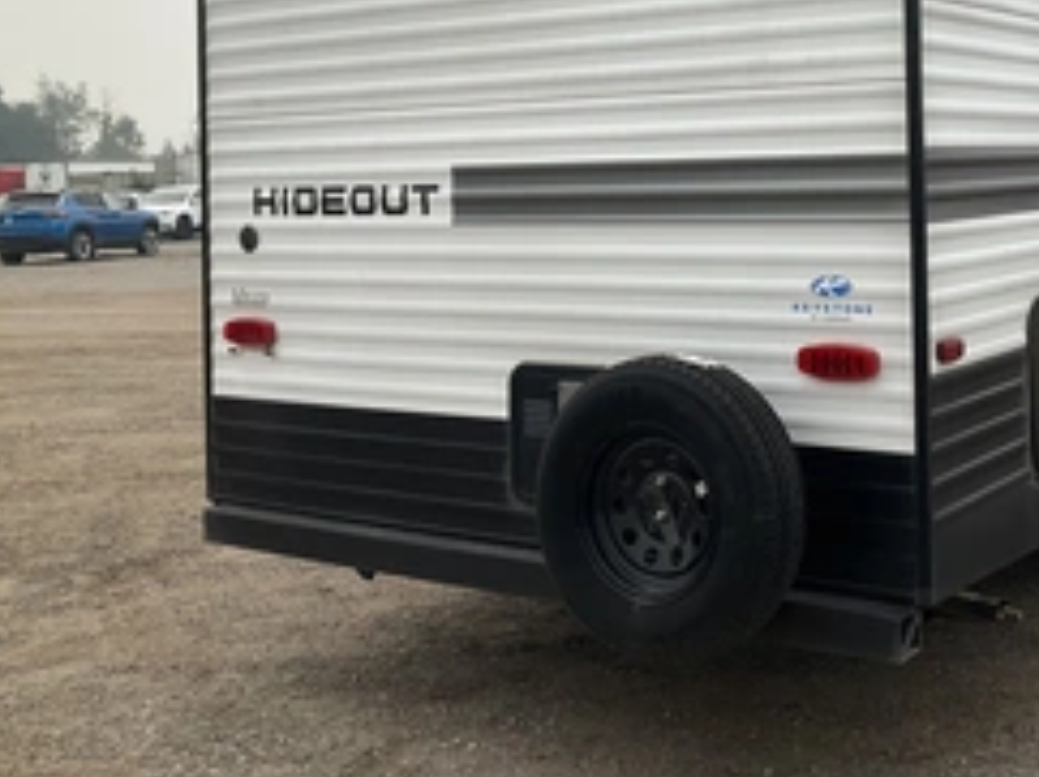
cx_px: 833
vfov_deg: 29.5
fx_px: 1439
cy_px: 159
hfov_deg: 38.2
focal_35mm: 48
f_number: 1.8
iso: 25
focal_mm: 3
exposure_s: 1/2058
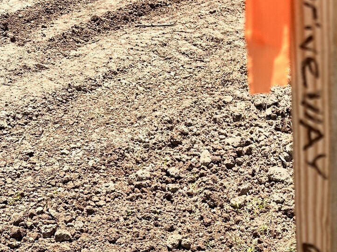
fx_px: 467
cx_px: 321
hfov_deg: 36.4
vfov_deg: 29.3
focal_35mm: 48
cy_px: 217
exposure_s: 1/3472
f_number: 1.78
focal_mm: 6.86
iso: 80
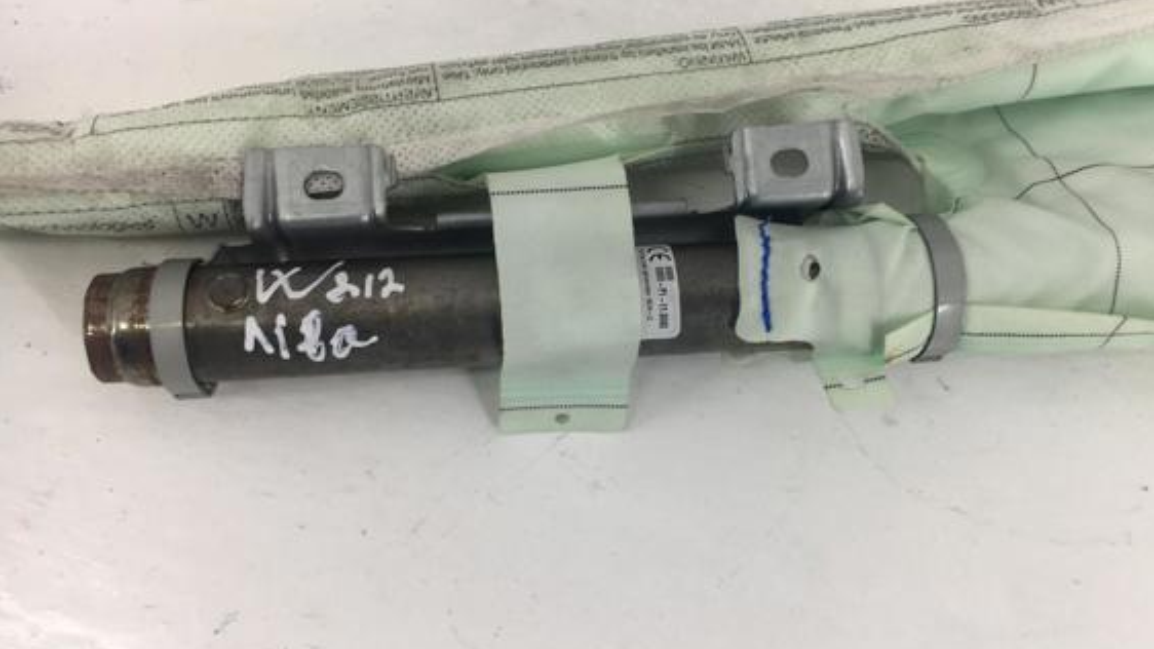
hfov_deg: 55.2
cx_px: 639
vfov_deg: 32.8
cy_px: 312
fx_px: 1101
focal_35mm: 36
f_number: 2.2
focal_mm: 4.15
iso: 25
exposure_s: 1/50
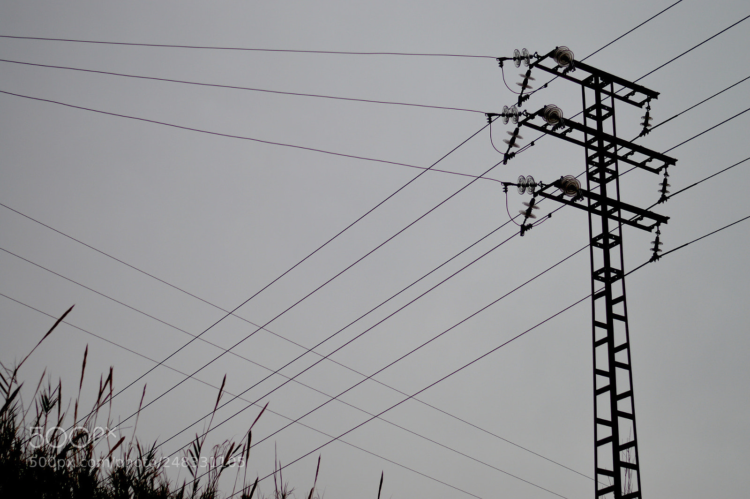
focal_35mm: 75
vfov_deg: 18.2
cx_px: 375
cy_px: 250
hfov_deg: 27.0
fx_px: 1561
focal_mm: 50
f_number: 1.8
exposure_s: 1/2500
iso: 100
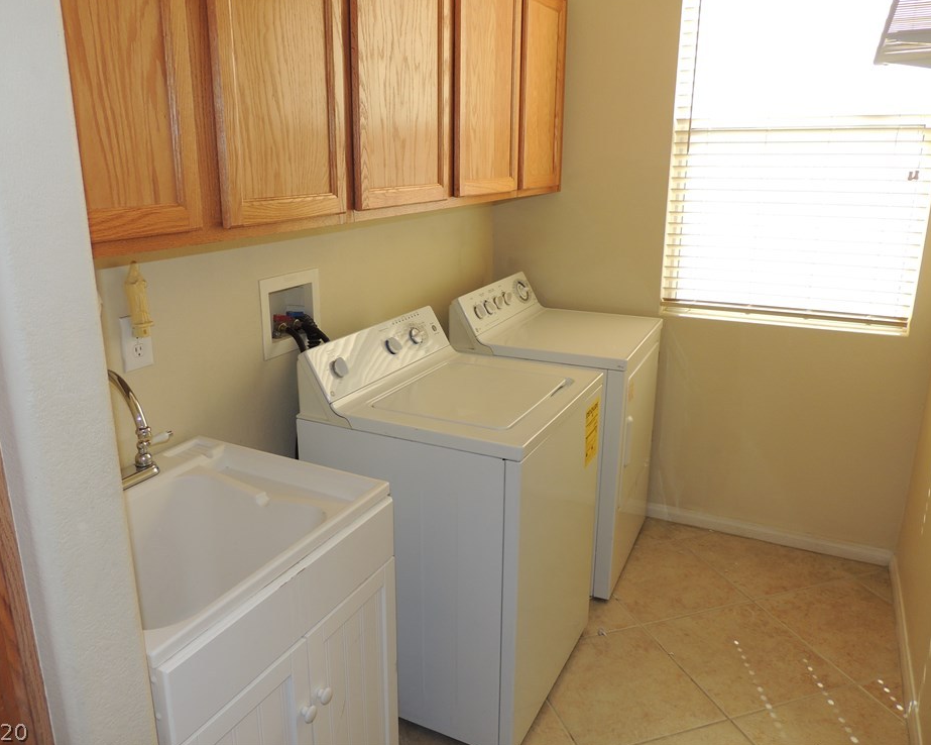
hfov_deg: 66.0
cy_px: 361
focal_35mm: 26
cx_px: 434
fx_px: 716
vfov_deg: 54.9
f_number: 3
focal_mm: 4.3
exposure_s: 1/40
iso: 100
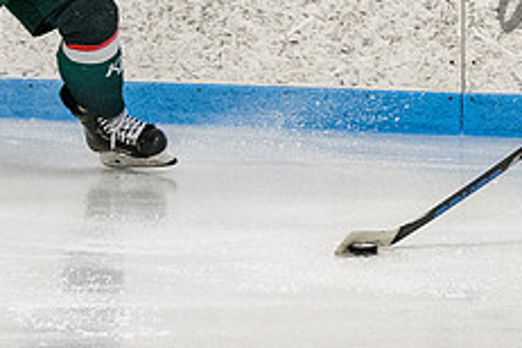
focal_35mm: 641
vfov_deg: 2.1
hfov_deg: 3.2
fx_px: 9294
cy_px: -30
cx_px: 584
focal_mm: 105
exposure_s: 1/800
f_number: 3.5
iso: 2500
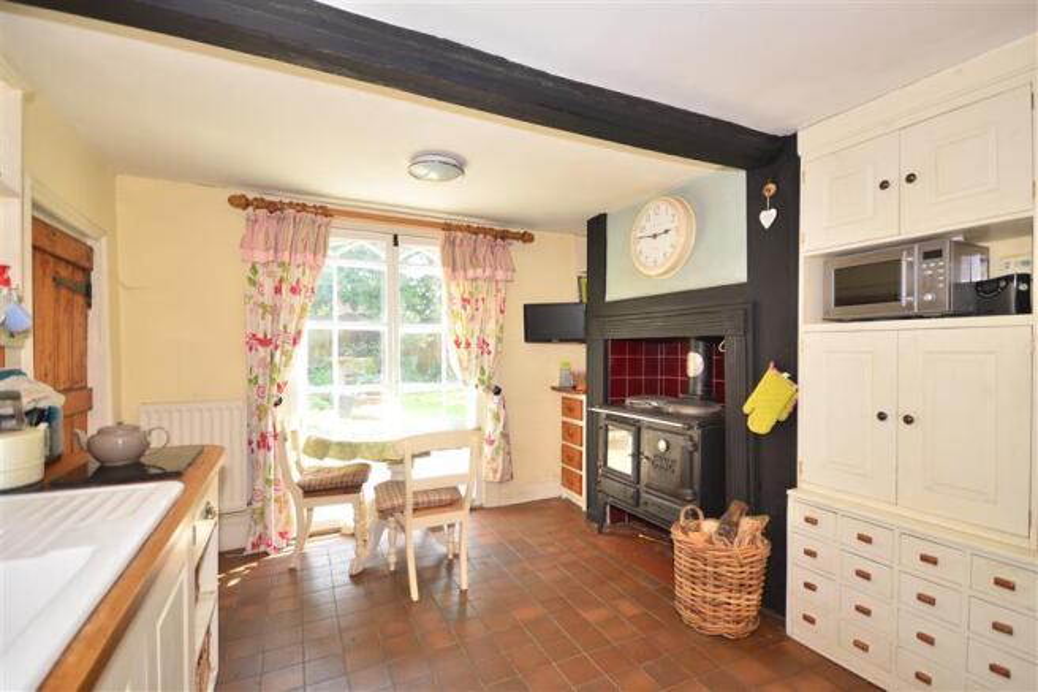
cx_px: 519
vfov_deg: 72.0
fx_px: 476
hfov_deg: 95.0
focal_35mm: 16
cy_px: 346
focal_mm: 11
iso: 200
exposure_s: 1/50
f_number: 5
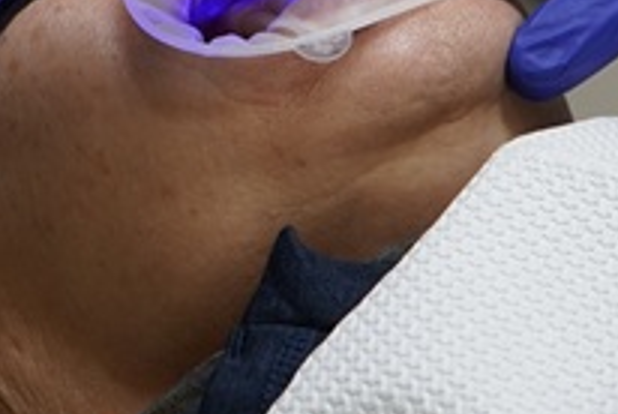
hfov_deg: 14.1
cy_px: -126
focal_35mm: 143
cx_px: 4
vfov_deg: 9.5
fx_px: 2458
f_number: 4.5
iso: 400
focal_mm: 48
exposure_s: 1/160
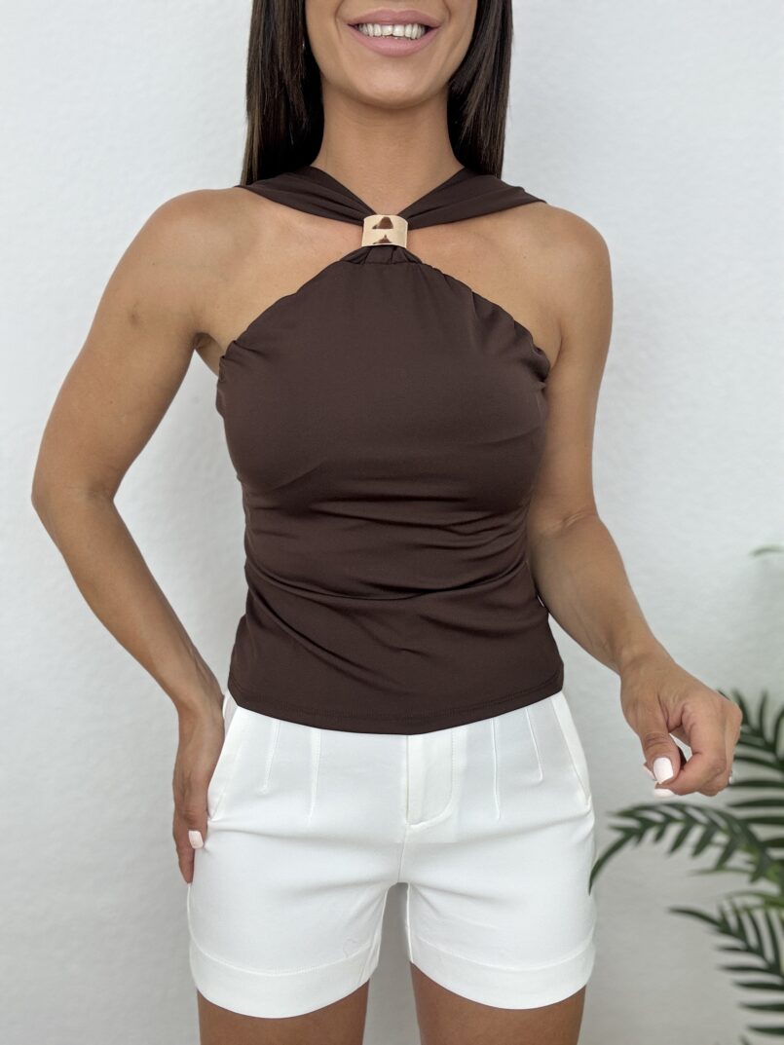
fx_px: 906
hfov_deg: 46.8
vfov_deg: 60.0
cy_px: 522
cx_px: 392
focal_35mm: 30
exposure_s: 1/100
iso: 50
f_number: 1.9
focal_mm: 2.69
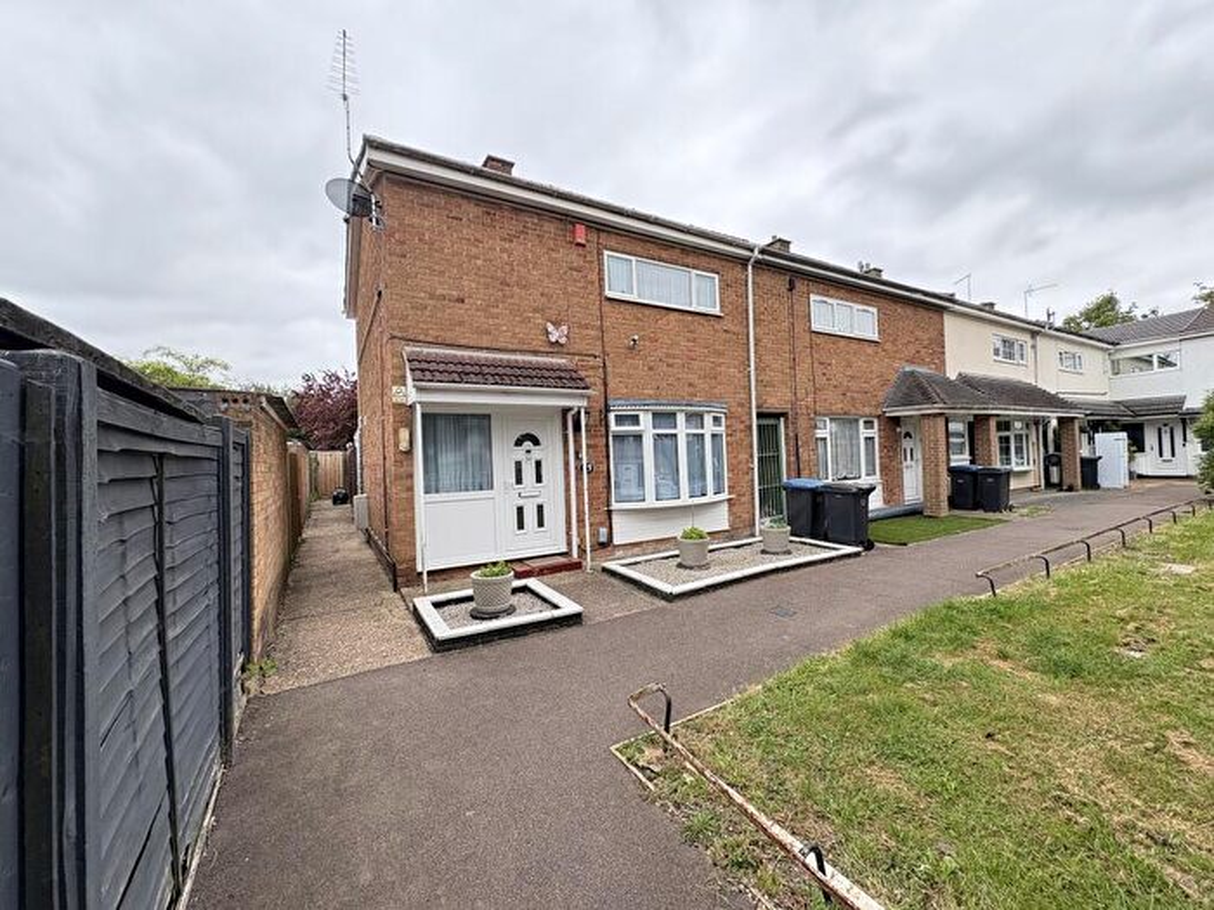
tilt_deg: +1.3
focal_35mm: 14
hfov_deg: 102.1
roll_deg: +2.7
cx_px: 607
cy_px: 455
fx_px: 491
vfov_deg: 85.7
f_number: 2.2
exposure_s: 1/228
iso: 64
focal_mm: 2.22
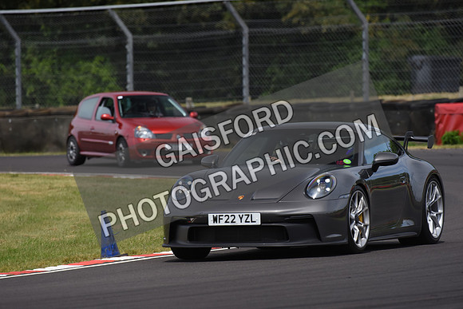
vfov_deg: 3.4
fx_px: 5145
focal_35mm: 400
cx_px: 232
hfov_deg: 5.2
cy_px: 154
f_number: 6.3
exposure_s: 1/1000
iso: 800
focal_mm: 400
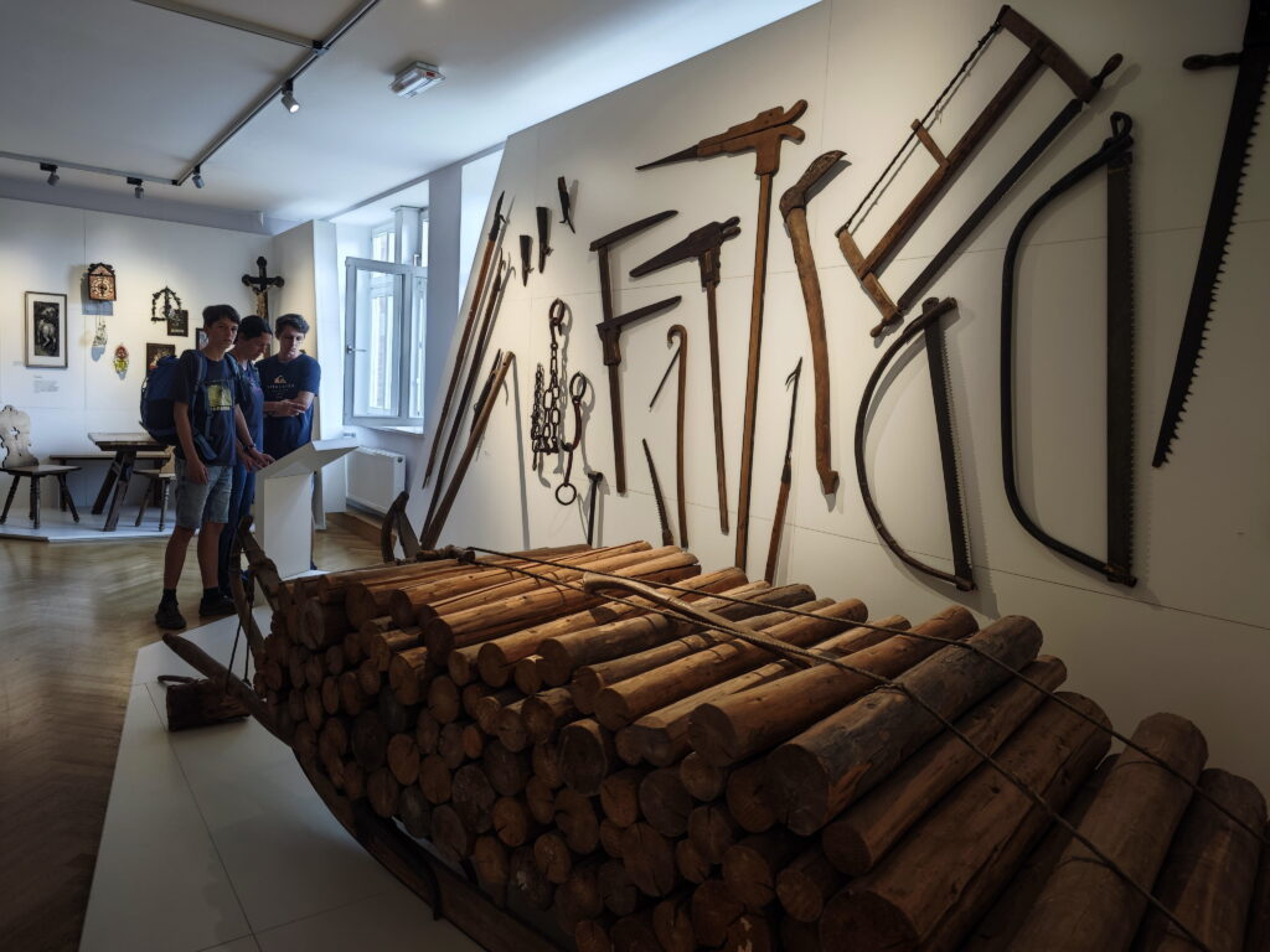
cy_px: 476
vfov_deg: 58.9
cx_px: 635
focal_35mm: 23
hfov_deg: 73.9
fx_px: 844
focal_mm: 8.72
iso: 500
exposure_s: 1/66.7
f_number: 1.63
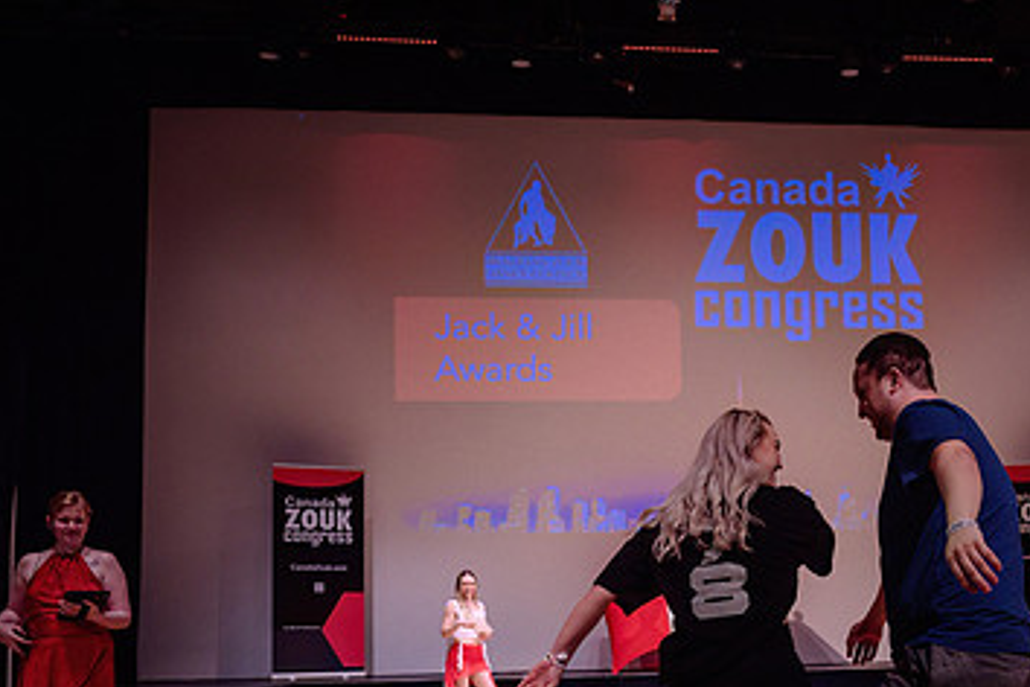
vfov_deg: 29.8
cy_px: 556
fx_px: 1259
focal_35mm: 44
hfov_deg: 43.0
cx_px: 780
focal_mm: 24
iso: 1000
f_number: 3.2
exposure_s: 1/400
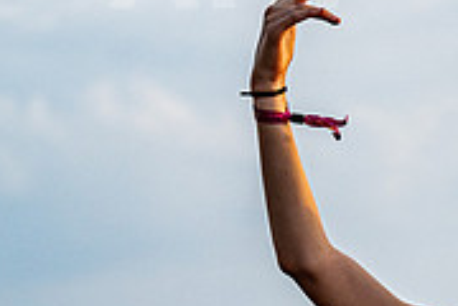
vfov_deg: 4.3
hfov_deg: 6.3
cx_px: 730
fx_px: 4109
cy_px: 261
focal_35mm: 323
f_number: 4.5
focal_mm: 100
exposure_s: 1/2000
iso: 400
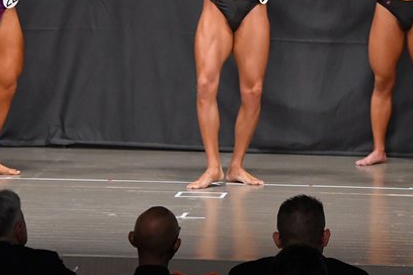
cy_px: 39
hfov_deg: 6.5
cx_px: 226
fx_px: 3659
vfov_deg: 4.3
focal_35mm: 319
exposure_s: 1/400
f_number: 5.6
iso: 5000
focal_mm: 112
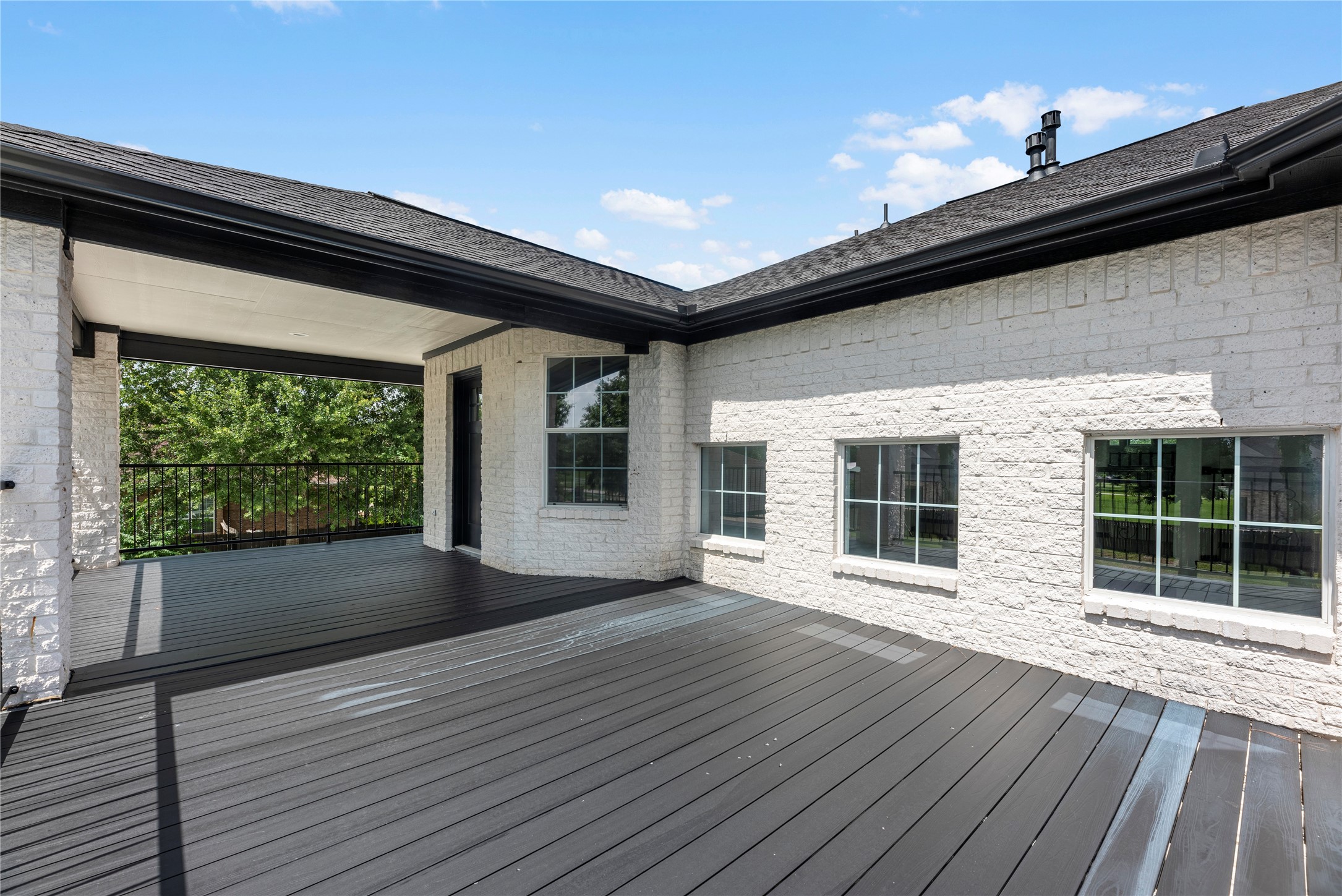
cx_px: 671
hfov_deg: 104.2
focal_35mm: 14
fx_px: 522
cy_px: 448
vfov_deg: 81.3
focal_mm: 14
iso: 100
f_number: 9
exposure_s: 1/50
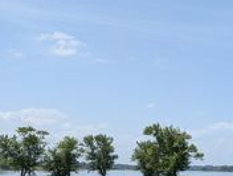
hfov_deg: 24.5
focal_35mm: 68
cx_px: 311
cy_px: 187
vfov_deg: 20.8
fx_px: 459
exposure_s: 1/1038
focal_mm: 6.9
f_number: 1.68
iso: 20
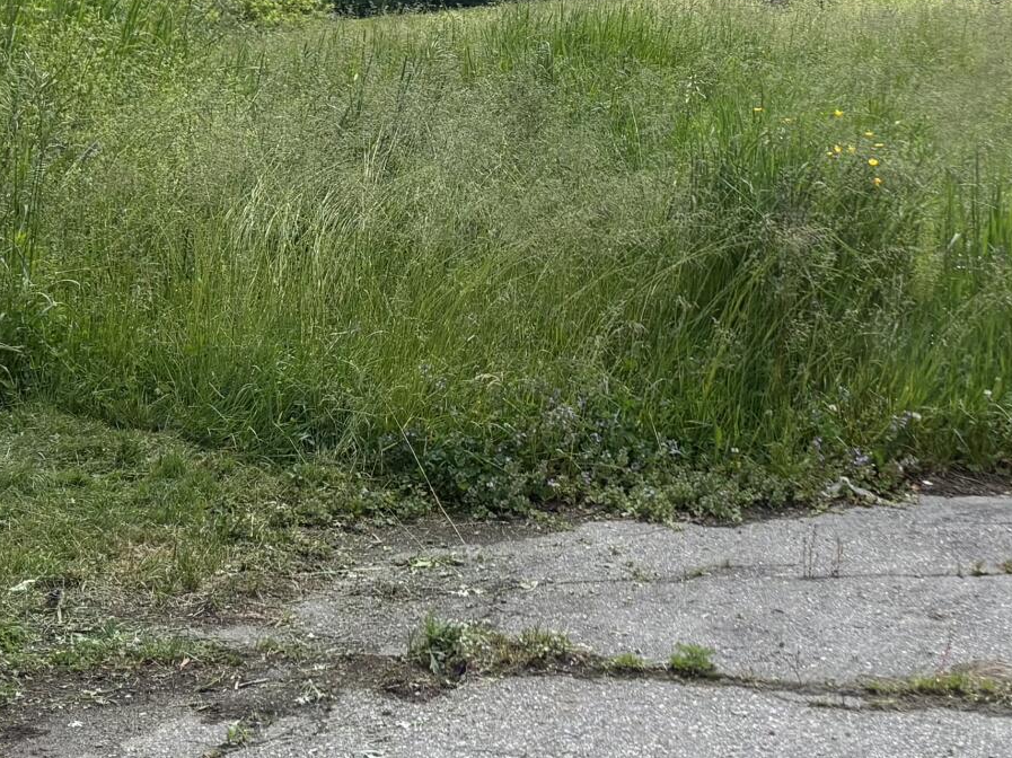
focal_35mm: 87
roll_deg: -1.1
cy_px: -135
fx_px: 2542
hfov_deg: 22.5
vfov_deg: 16.3
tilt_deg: -1.4
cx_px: 549
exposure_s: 1/6329
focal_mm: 5.96
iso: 50
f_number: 1.6
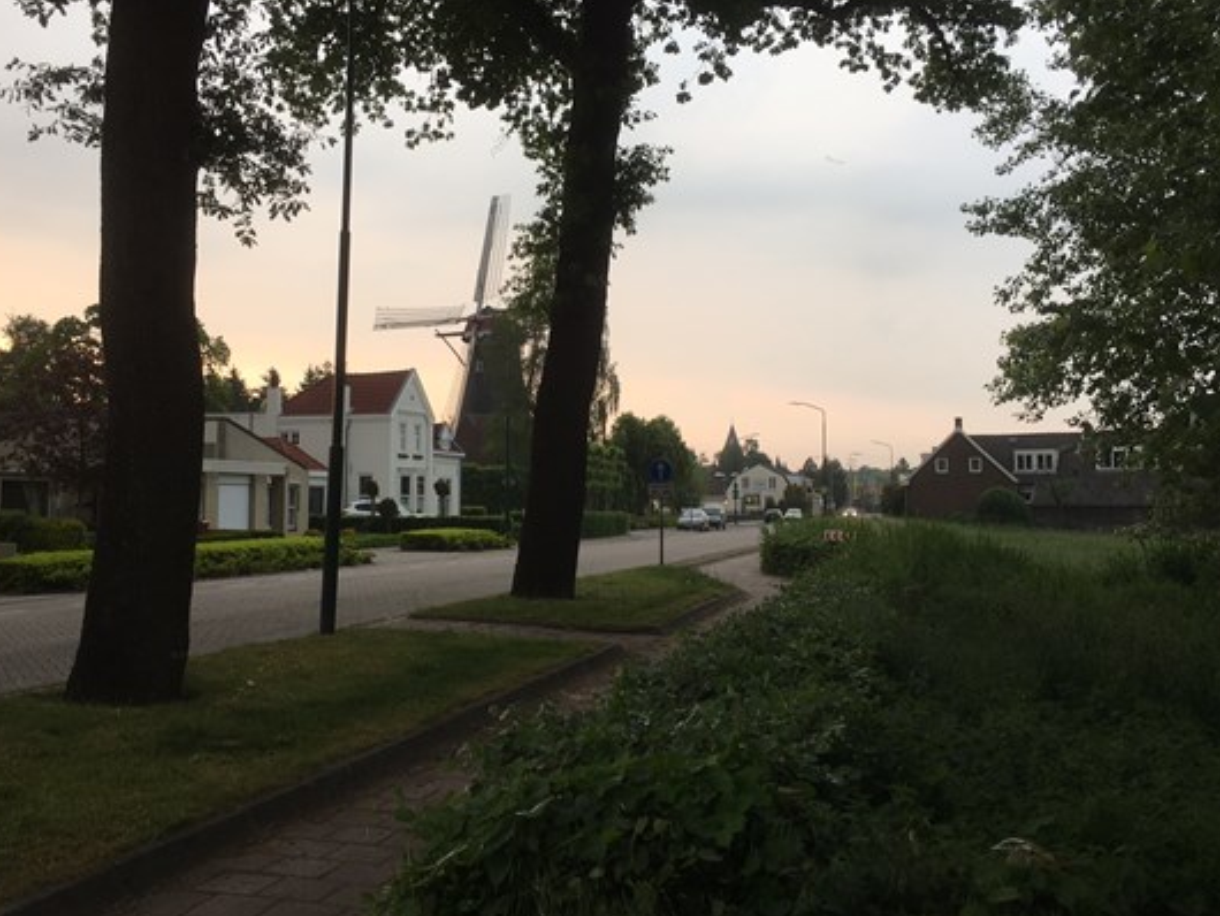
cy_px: 417
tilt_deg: +5.5
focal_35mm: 35
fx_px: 1234
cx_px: 594
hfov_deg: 52.6
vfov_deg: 40.7
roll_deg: +0.1
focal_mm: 4.15
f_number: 2.2
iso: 25
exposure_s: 1/50
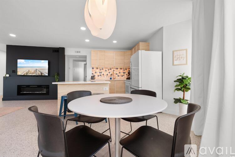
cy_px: 78
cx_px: 118
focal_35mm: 15
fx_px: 98
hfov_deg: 100.4
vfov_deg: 77.3
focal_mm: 10
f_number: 4.5
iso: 100
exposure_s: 1/6
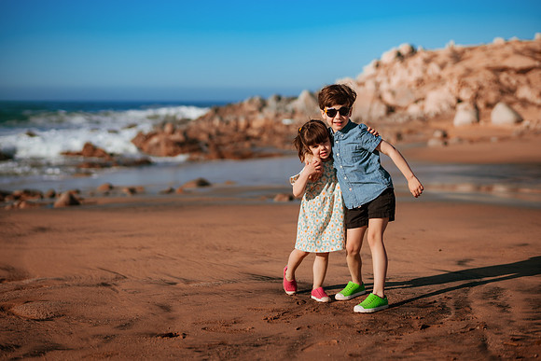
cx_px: 270
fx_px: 872
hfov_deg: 34.5
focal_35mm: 58
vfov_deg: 23.4
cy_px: 180
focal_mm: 58
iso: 50
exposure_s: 1/8000
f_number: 2
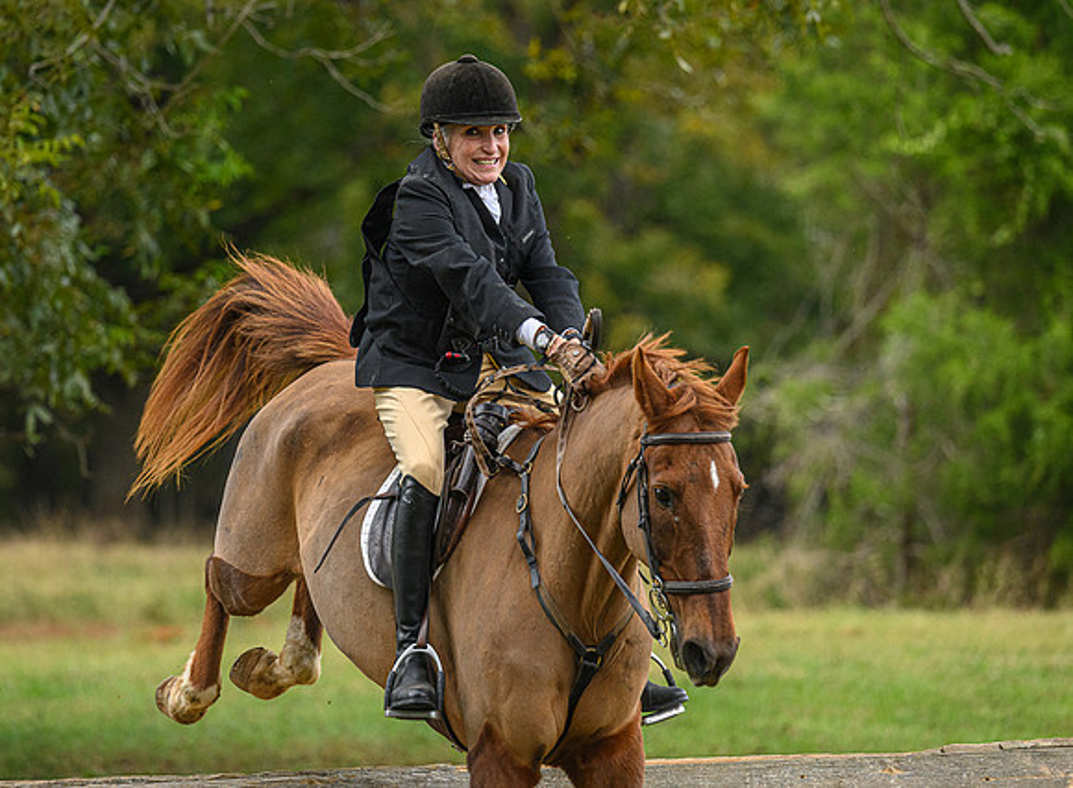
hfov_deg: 7.8
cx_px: 479
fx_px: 7895
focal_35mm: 257
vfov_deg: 5.7
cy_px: 292
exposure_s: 1/640
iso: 800
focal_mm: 185
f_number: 3.5
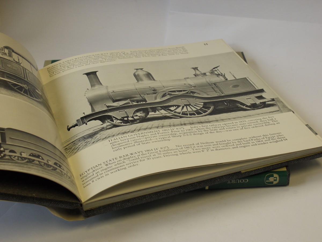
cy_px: 121
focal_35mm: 60
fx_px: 558
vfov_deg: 24.4
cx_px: 161
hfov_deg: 32.2
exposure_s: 1/60
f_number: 8
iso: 400
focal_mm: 30
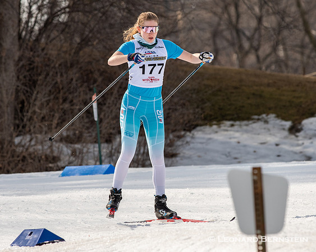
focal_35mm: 523
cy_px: 130
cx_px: 167
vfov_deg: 3.0
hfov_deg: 3.7
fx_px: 4894
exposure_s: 1/2000
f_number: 7.1
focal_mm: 300
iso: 400
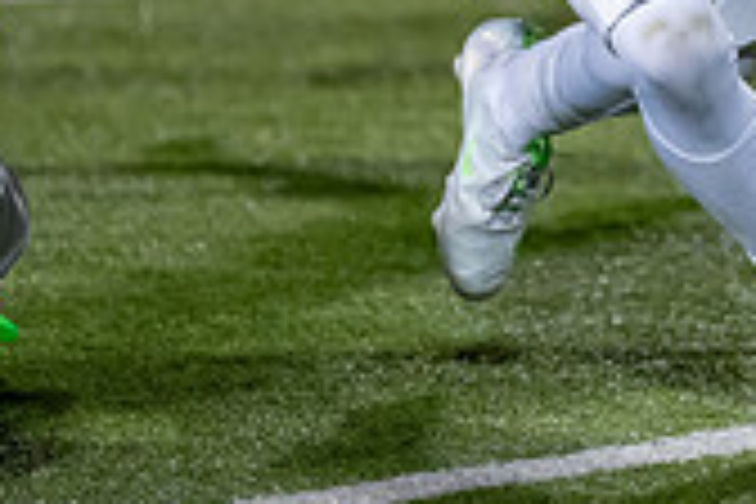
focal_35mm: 757
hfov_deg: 2.7
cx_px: 808
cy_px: -231
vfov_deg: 1.8
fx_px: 15896
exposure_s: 1/1000
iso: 3200
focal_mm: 188
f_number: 2.8
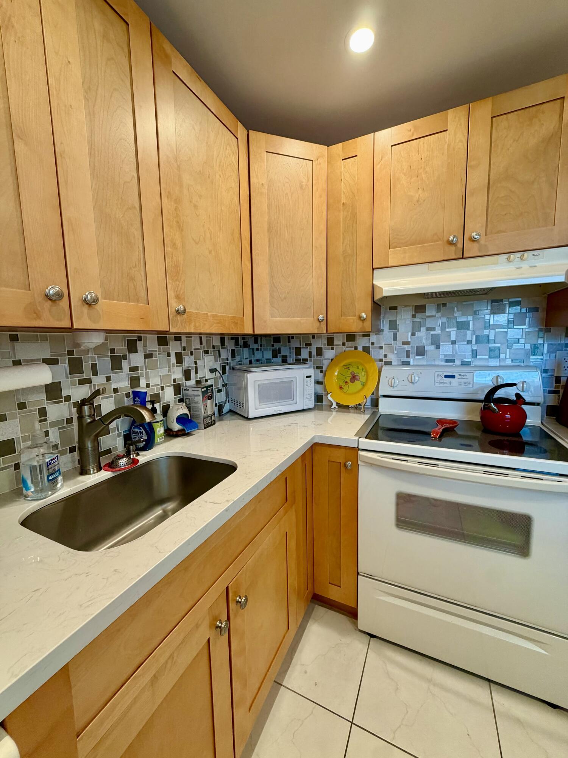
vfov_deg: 102.1
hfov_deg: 85.7
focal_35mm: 14
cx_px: 284
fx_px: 306
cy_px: 379
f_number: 2.2
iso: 160
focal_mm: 2.22
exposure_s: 1/60
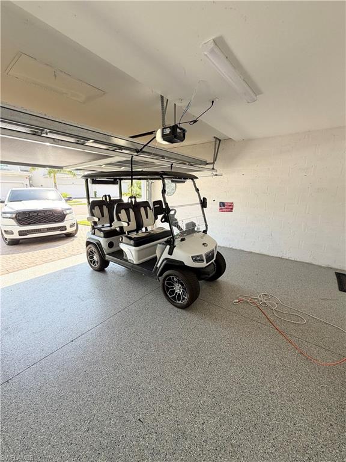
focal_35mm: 14
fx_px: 187
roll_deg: -1.0
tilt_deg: -13.0
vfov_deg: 102.1
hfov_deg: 85.7
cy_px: 231
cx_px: 173
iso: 64
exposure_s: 1/191
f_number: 2.2
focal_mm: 2.22
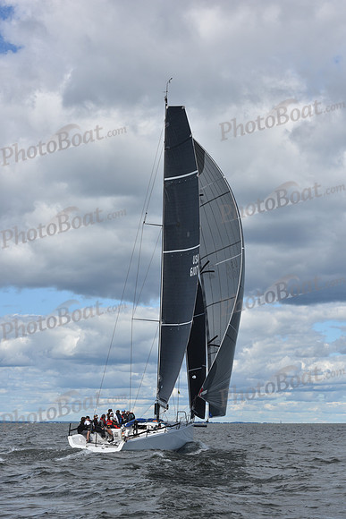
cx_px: 173
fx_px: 1008
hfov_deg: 19.5
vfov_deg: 28.8
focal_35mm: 70
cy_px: 260
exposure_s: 1/640
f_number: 11
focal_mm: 70
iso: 250
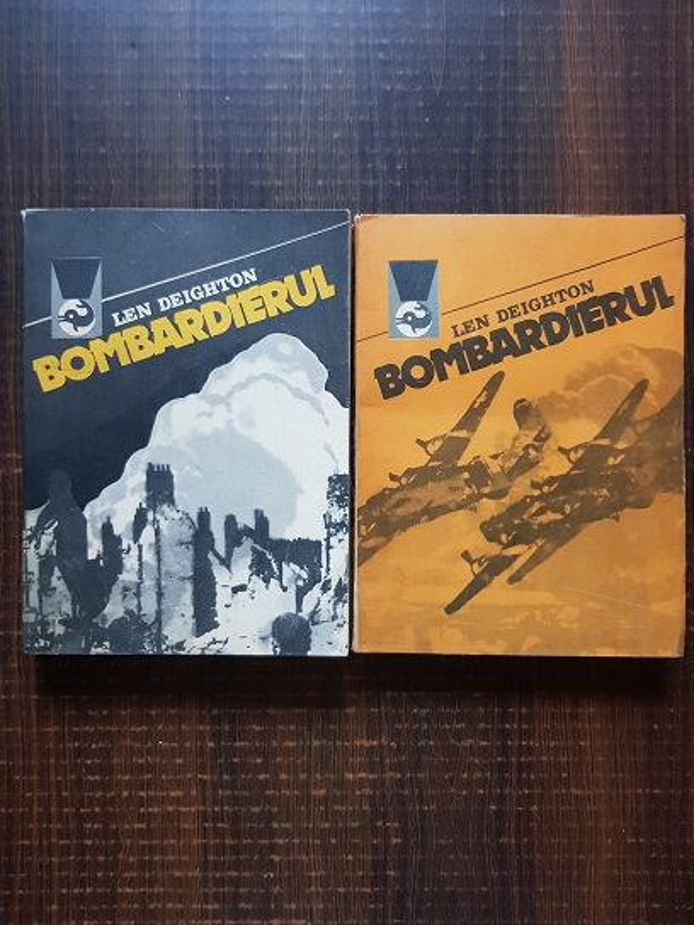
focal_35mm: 26
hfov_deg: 53.1
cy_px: 462
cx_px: 347
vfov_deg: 67.3
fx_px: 695
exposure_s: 1/11
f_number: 1.7
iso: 200
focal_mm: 4.3
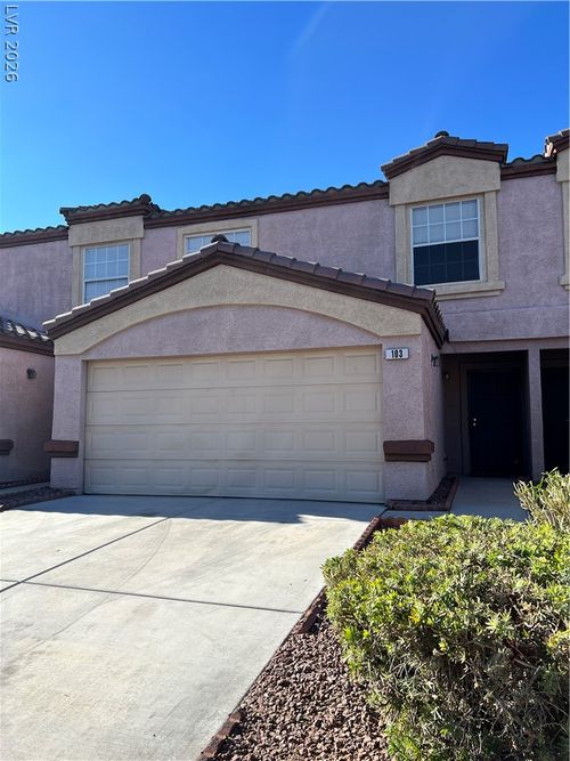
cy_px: 380
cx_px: 285
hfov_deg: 53.0
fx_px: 571
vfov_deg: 67.3
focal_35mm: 26
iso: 50
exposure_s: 1/3077
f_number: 1.5
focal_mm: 5.7
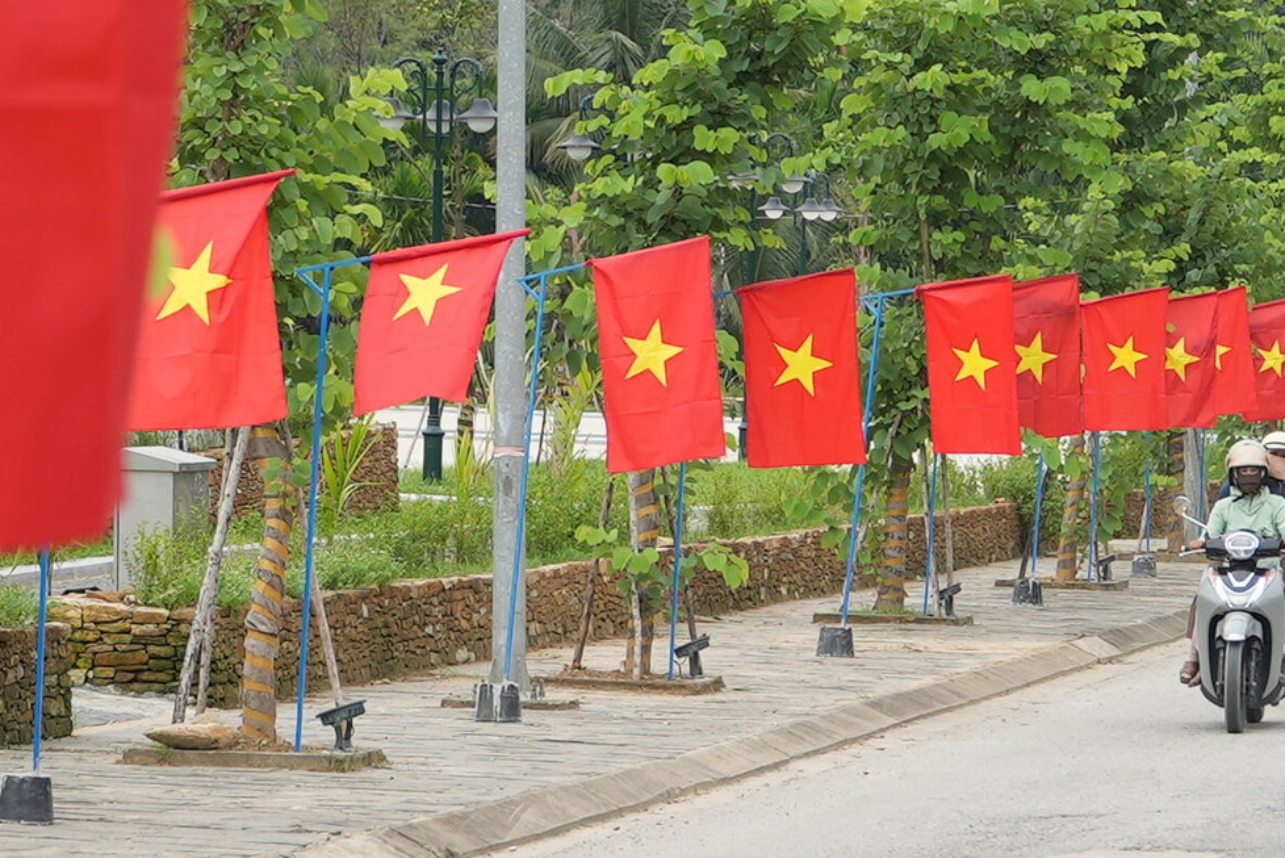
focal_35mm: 201
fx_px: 7177
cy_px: 299
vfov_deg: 6.8
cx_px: 805
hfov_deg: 10.2
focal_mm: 64
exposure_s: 1/200
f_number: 4
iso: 100
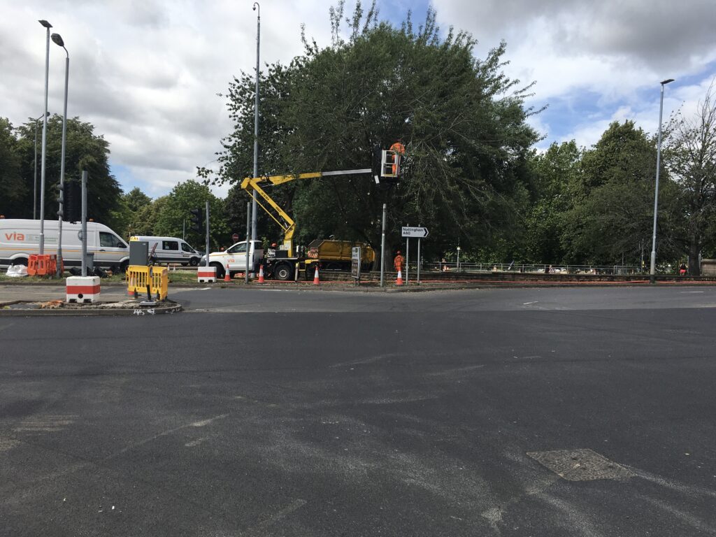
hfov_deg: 61.7
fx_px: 600
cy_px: 268
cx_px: 358
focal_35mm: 29
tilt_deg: +1.1
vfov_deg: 48.2
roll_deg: -1.6
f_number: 2.2
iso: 25
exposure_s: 1/1709
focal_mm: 4.15
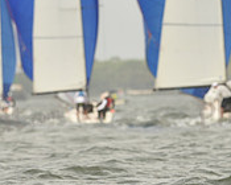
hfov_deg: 1.8
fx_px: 7247
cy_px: 46
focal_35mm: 1060
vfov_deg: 1.5
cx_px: 129
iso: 320
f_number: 6.3
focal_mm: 340
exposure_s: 1/1250
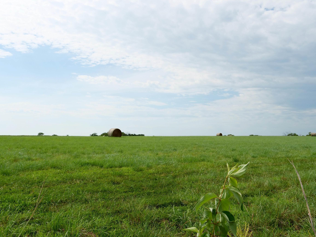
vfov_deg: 48.2
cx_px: 160
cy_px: 122
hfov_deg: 61.7
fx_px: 265
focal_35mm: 29
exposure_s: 1/640
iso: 200
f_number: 7.1
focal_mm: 13
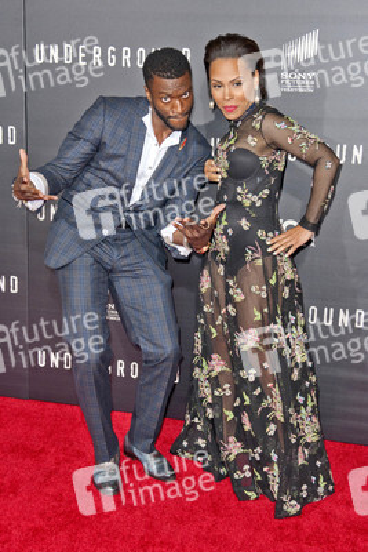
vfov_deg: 43.6
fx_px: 689
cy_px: 276
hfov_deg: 29.9
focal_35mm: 45
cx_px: 184
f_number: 4.5
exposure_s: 1/400
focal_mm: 45
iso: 800
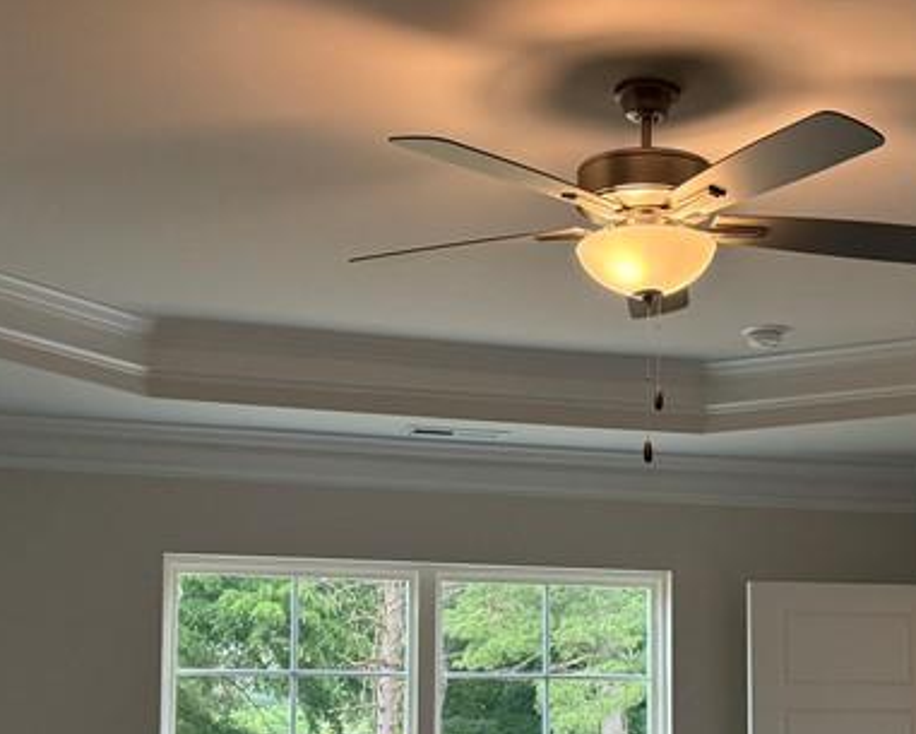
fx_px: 1708
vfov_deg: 23.8
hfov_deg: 29.7
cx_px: 642
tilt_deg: +5.2
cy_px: 609
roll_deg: +0.1
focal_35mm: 63
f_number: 1.78
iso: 160
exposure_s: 1/152
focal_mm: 6.76
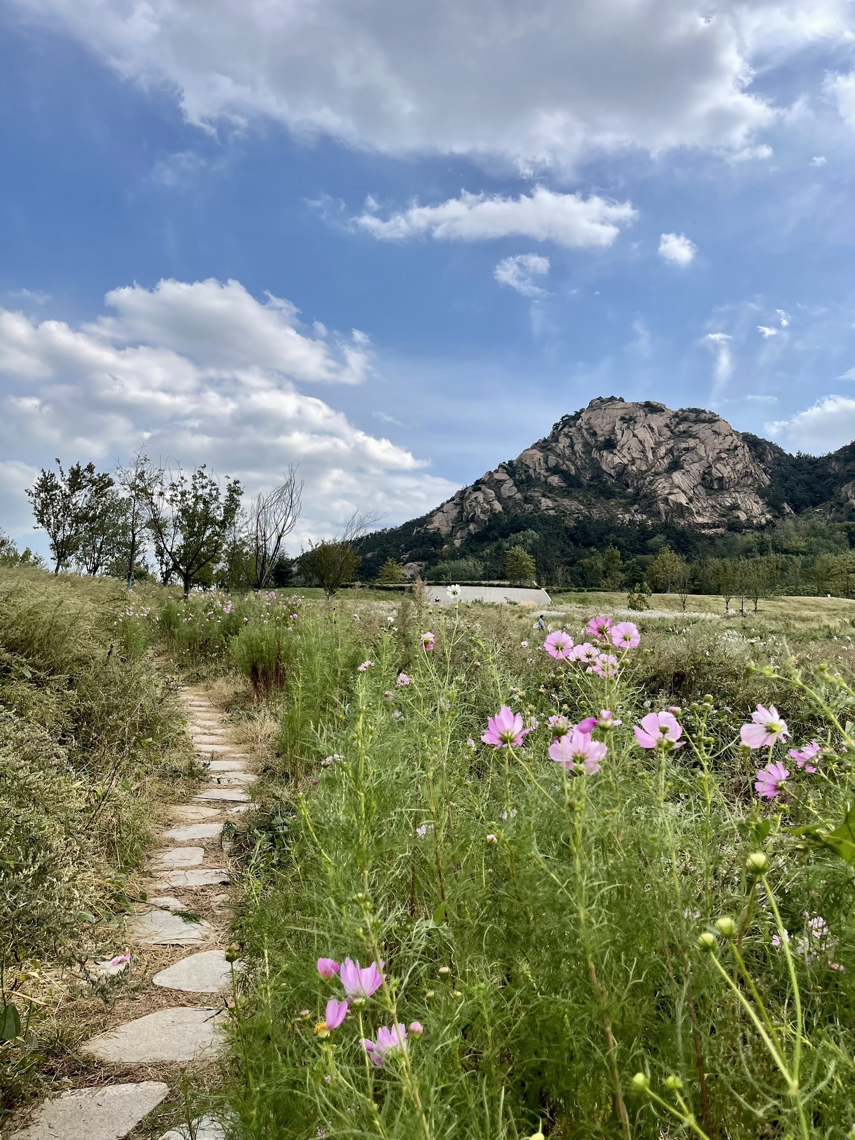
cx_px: 428
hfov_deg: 53.1
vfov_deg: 67.3
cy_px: 570
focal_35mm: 26
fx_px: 856
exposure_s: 1/4202
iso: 32
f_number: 1.6
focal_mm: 5.1
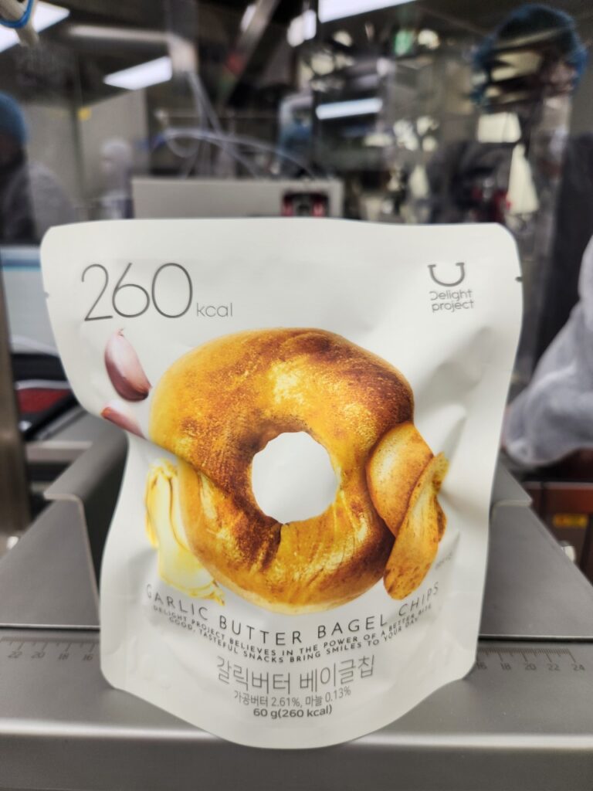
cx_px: 296
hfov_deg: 58.9
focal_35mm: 23
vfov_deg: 73.9
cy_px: 396
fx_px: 525
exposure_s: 1/120
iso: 64
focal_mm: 5.4
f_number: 1.8
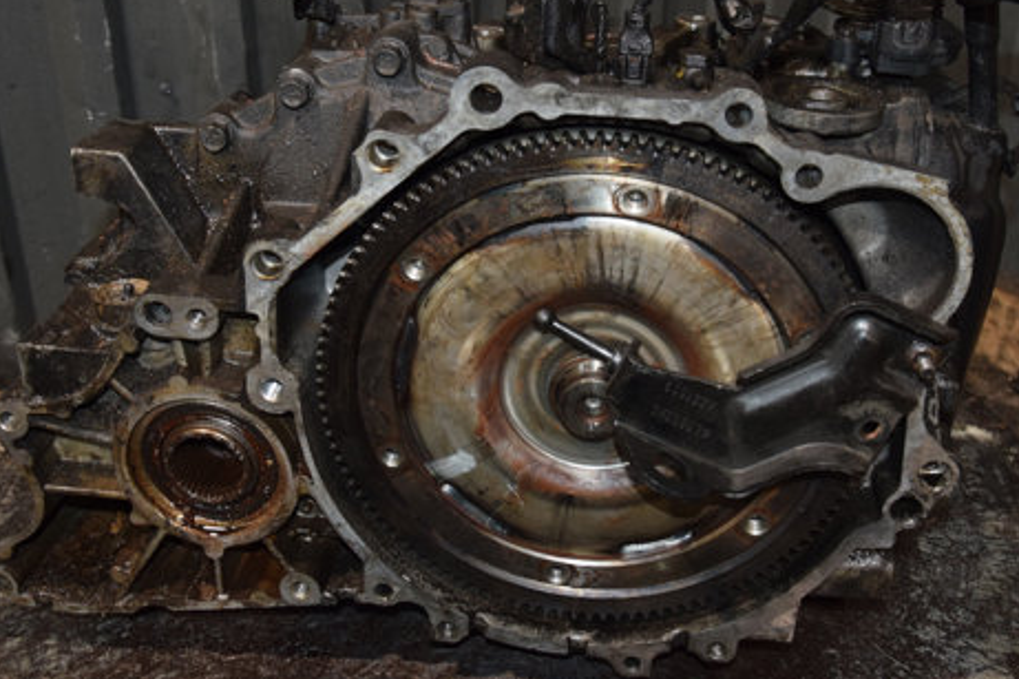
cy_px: 228
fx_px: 1236
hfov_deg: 44.7
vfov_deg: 30.5
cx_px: 559
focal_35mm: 44
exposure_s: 1/60
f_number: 5
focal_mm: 21
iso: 800
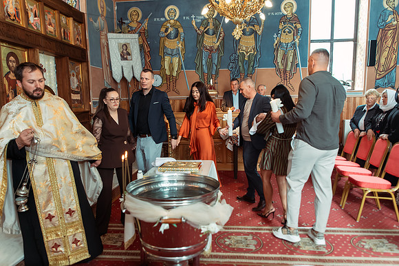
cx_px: 200
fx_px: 288
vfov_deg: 49.5
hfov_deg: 69.4
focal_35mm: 26
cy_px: 133
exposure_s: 1/250
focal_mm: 26
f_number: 3.5
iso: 3200
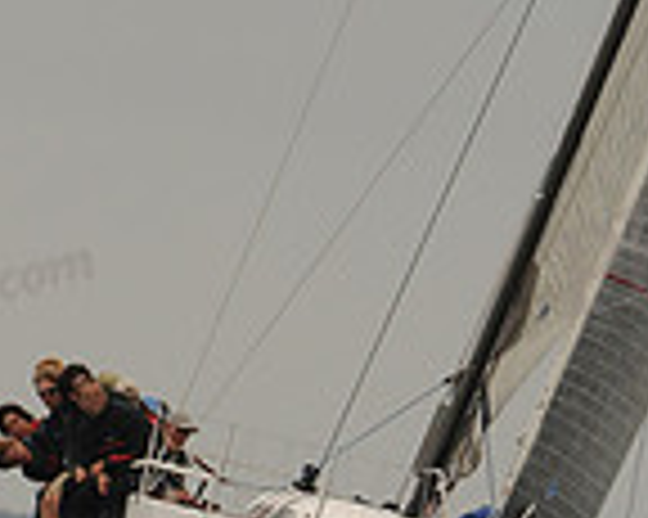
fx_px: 21733
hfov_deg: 1.7
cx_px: 324
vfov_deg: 1.4
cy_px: 498
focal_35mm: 1134
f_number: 6.3
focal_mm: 200
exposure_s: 1/640
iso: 200
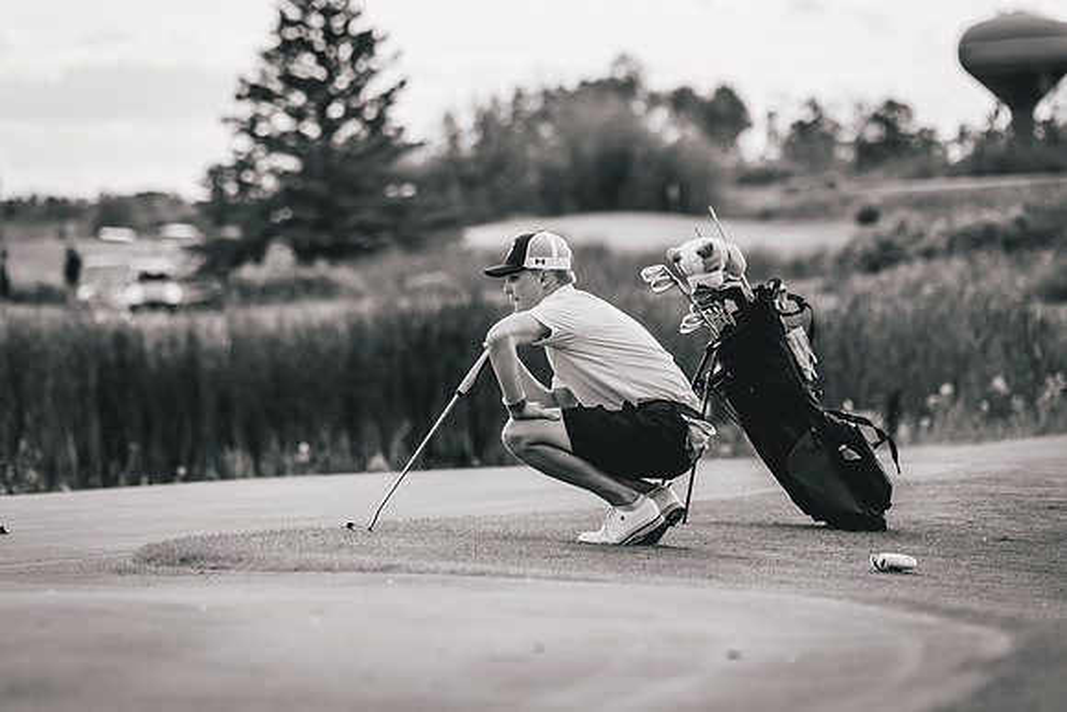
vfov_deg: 6.9
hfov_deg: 10.4
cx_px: 534
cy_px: 356
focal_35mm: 198
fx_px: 5870
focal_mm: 132
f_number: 2.8
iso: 400
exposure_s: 1/4000
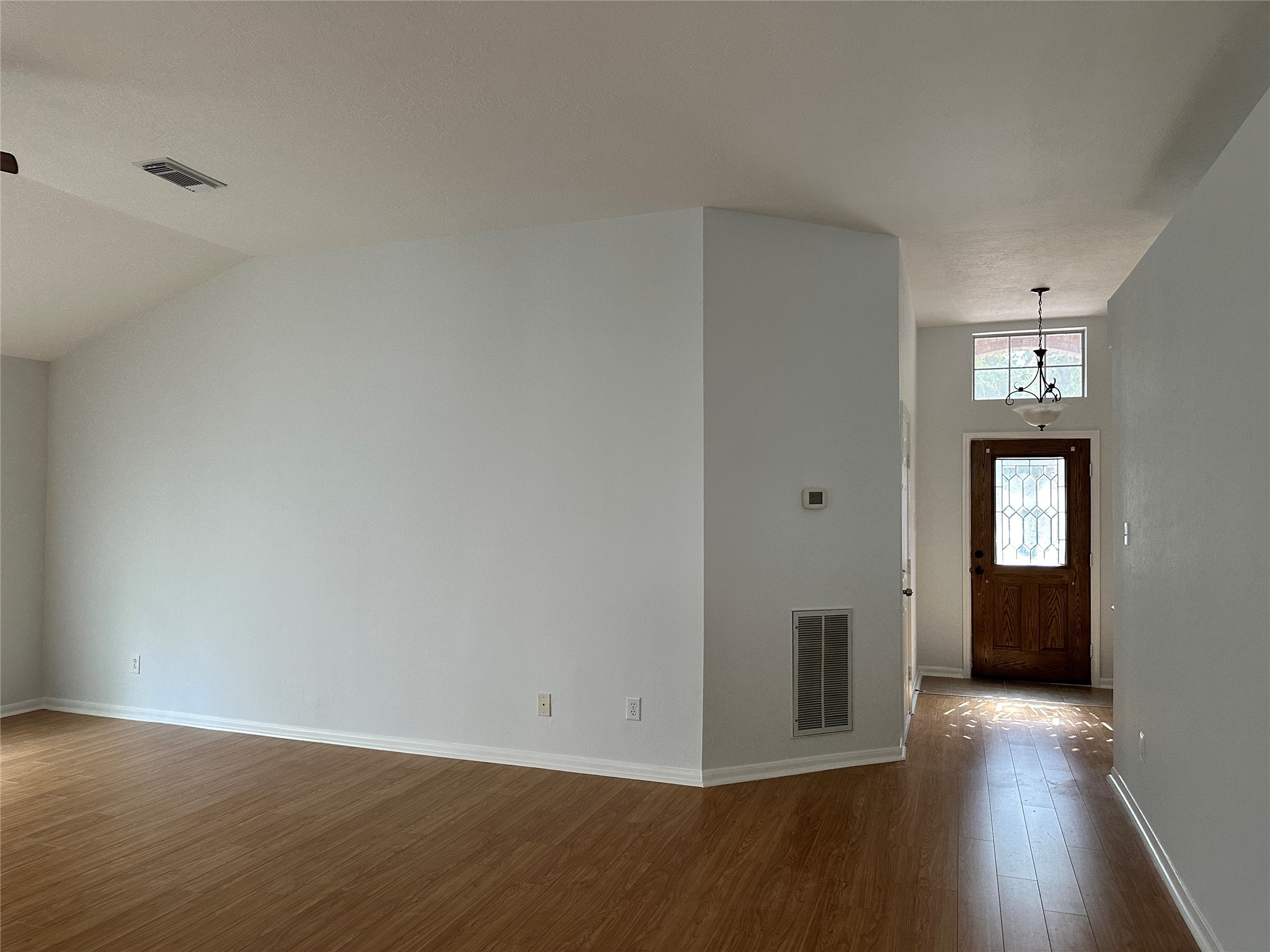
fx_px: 881
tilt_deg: -0.7
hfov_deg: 71.6
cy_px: 476
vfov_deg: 56.8
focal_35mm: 24
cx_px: 635
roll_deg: +0.2
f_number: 1.78
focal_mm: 6.86
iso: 250
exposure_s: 1/113
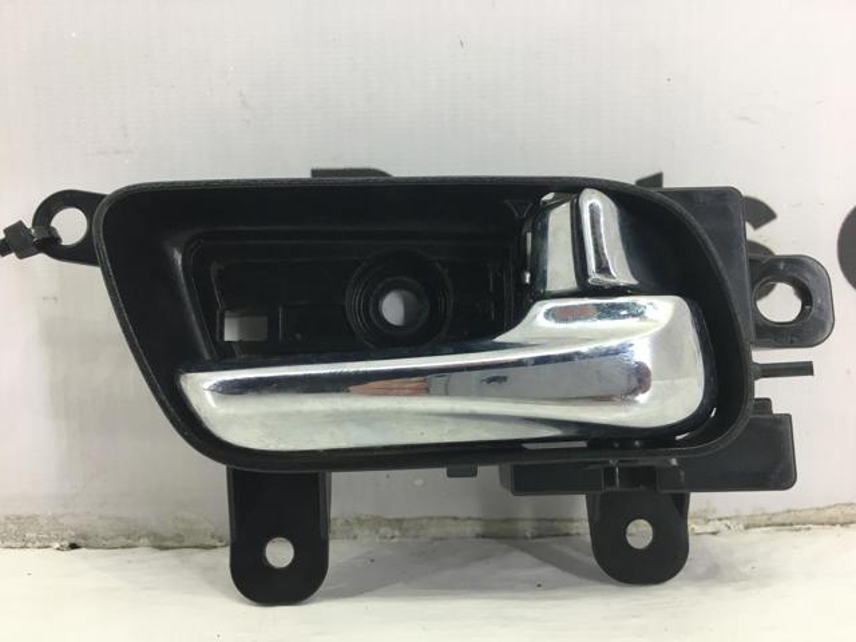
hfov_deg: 61.7
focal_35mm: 29
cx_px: 428
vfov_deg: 48.2
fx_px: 717
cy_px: 321
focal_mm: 4.15
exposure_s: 1/33
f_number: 2.2
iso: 32
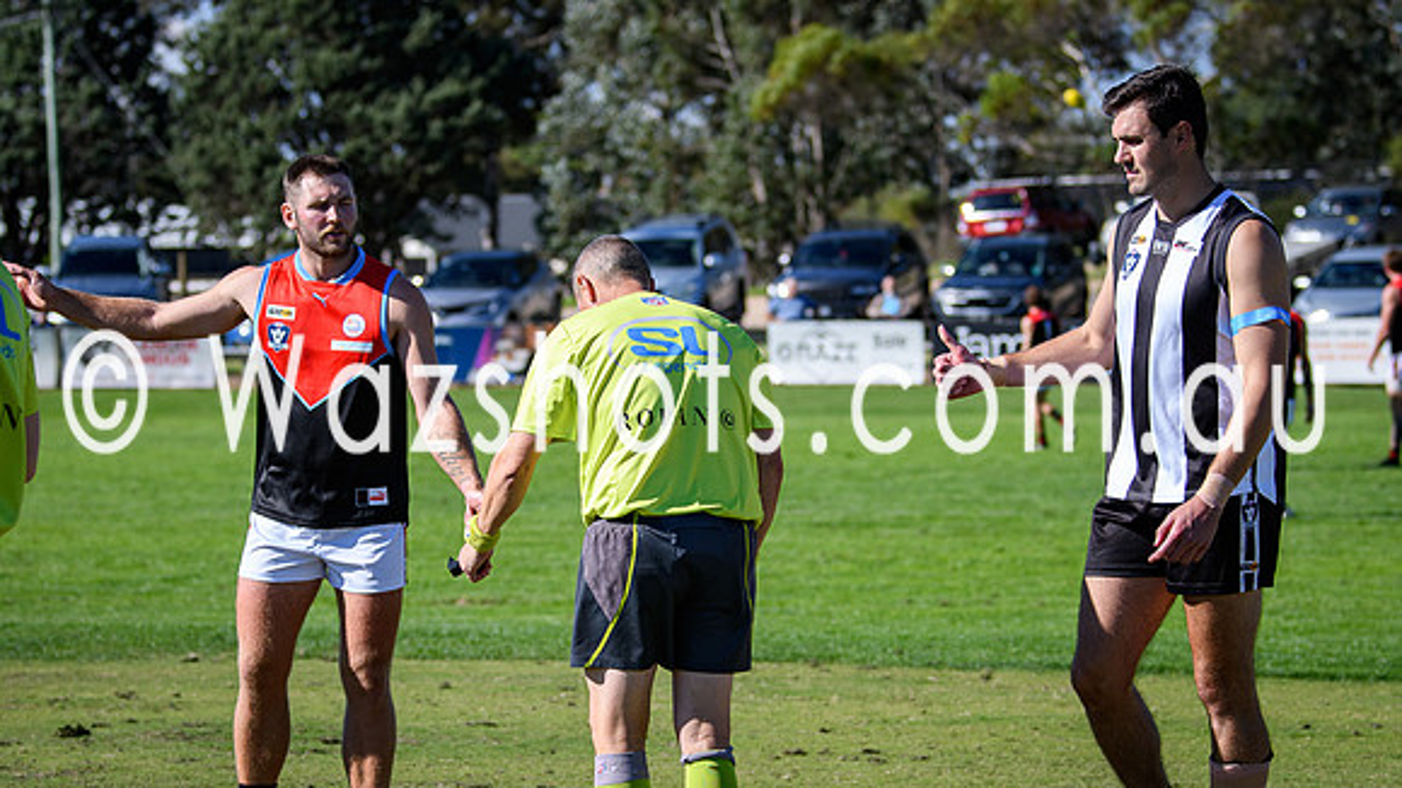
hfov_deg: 14.9
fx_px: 5363
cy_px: 537
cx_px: 635
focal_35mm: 144
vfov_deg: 8.4
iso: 140
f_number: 2.8
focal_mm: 70
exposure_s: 1/2500
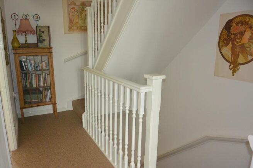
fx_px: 190
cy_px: 84
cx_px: 126
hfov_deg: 67.4
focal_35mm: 27
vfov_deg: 48.0
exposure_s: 1/60
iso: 500
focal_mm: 10
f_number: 3.5
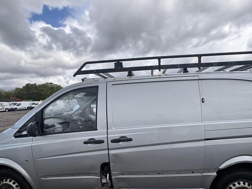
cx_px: 139
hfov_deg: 81.5
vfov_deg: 64.8
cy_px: 120
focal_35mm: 20
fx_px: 146
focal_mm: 2.22
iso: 40
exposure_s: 1/921
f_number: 2.2
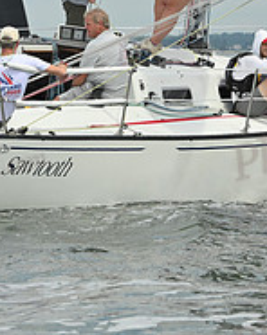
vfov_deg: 6.3
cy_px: 66
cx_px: 141
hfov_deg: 5.0
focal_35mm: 308
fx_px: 3052
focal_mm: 105
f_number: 9
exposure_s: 1/1250
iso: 320
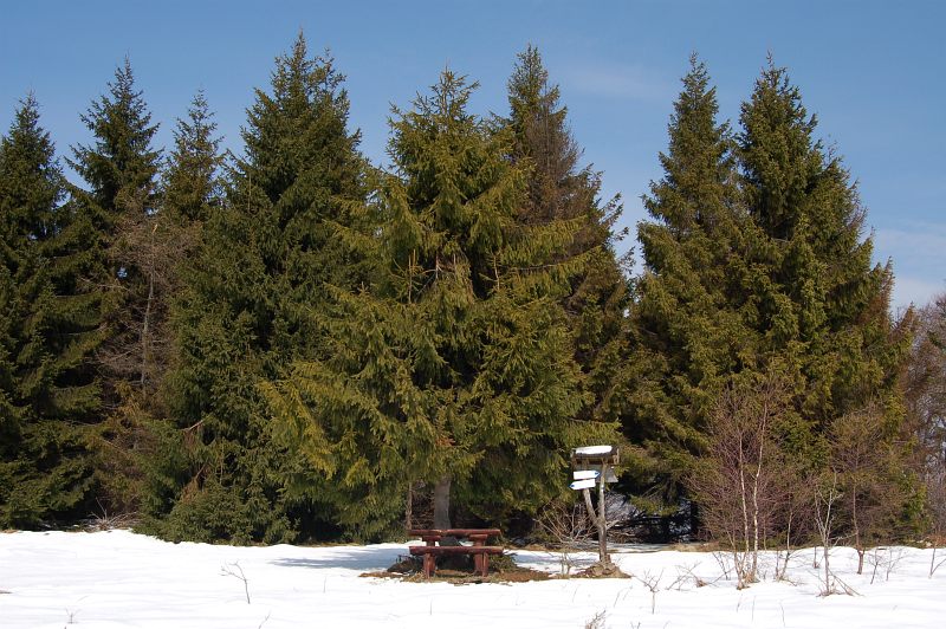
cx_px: 473
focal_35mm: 39
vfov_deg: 34.2
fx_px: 1024
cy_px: 314
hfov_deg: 49.6
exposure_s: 1/320
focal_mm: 26
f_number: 9
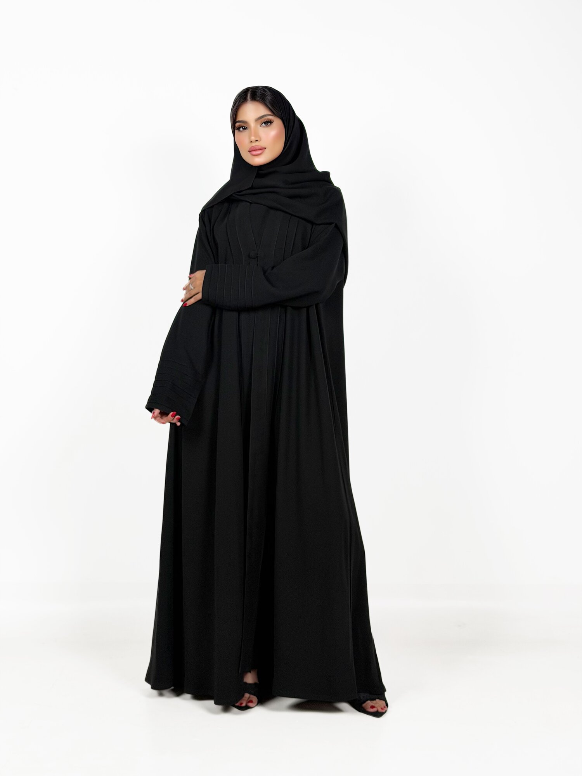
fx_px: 1076
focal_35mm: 48
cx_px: 291
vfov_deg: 39.7
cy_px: 388
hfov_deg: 30.3
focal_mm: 6.76
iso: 50
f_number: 1.78
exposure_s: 1/121
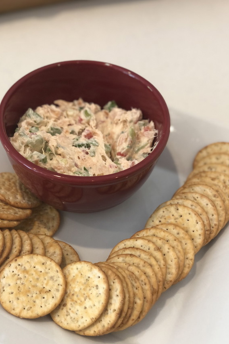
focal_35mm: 55
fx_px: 525
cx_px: 102
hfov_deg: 24.6
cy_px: 174
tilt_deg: -47.1
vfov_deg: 36.2
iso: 100
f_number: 2.4
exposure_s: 1/30
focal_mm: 6
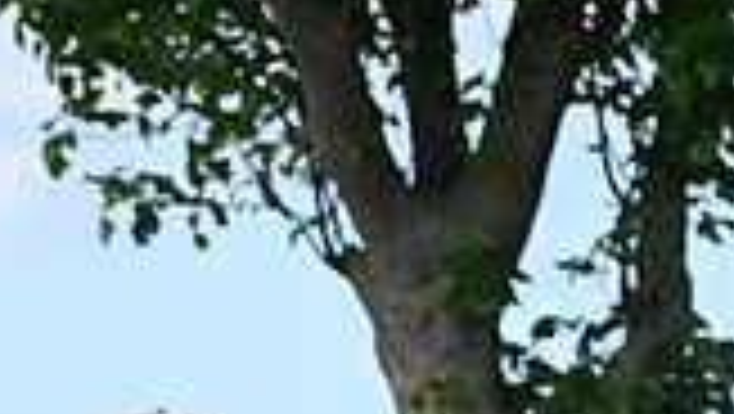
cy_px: 958
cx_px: 221
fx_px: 9584
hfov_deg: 4.4
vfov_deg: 2.5
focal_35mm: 492
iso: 400
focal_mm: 170
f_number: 5.6
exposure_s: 1/1250
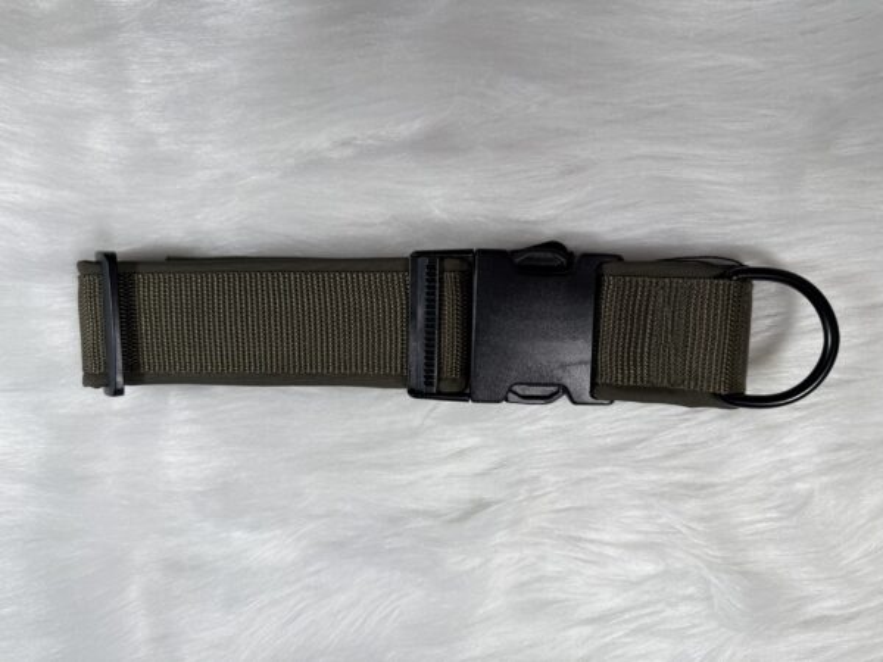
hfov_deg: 71.6
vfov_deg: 56.8
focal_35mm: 24
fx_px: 612
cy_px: 331
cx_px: 442
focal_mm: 6.76
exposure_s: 1/459
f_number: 1.78
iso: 80
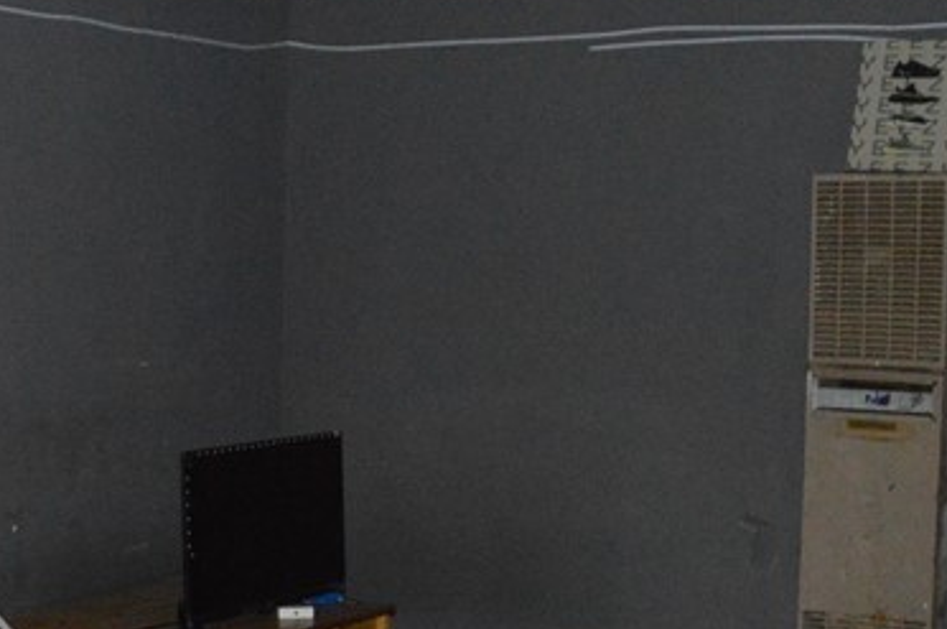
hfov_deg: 25.3
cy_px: 514
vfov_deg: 17.1
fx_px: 2075
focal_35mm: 79
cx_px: 192
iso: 3200
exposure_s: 1/60
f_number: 3.5
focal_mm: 18
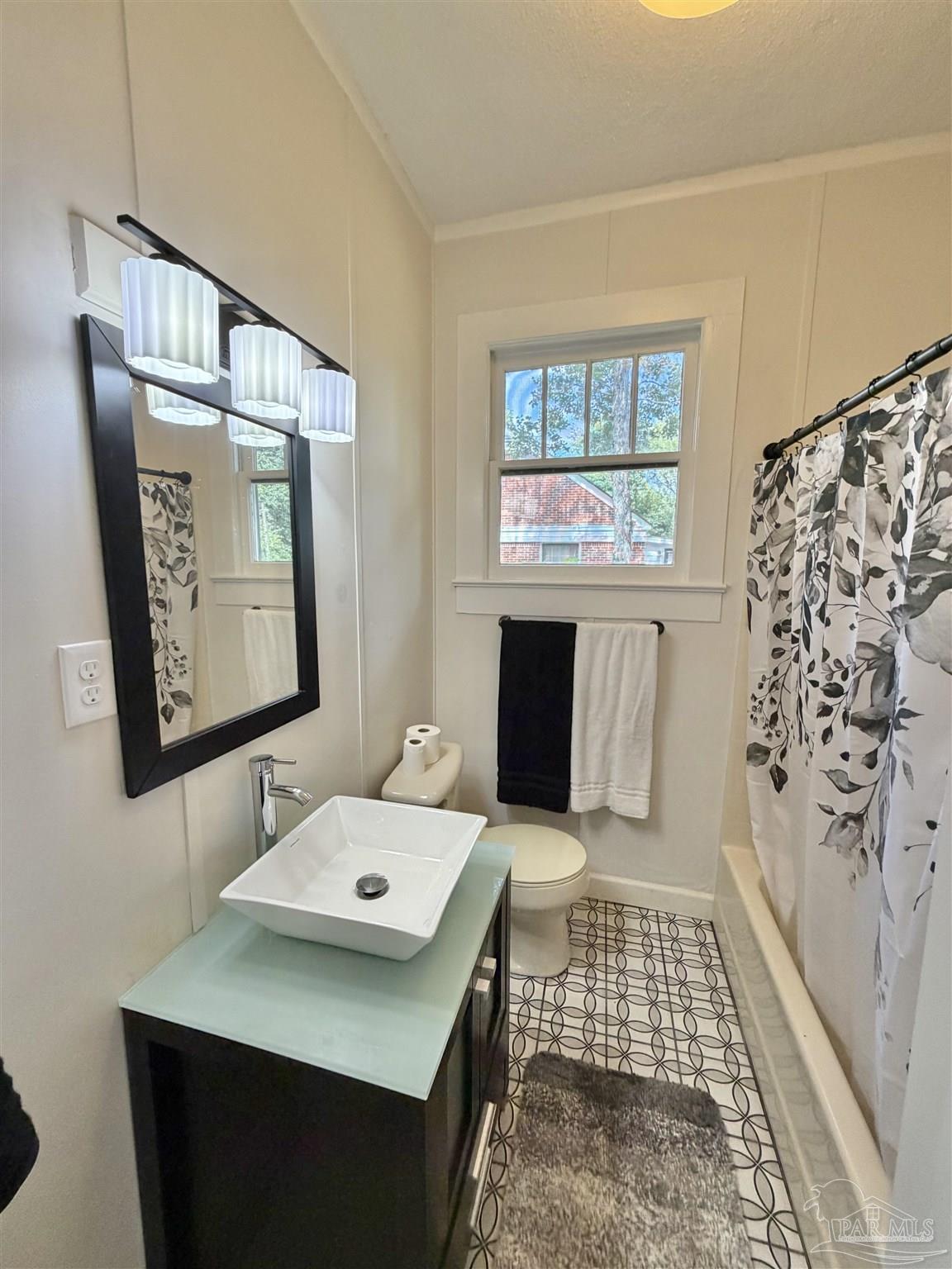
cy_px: 634
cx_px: 476
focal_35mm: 14
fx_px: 513
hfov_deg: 85.7
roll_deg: -0.2
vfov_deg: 102.1
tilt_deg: -7.5
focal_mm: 2.22
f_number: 2.2
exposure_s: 1/120
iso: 250
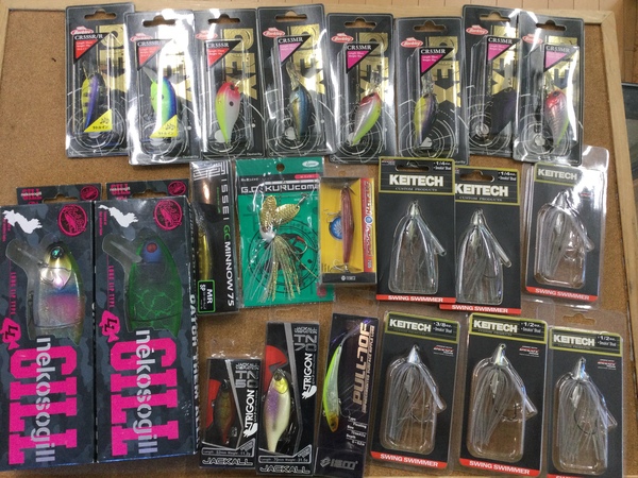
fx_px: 571
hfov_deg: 58.4
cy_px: 239
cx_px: 319
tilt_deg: -79.4
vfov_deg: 45.4
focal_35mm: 31
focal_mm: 3.3
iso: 40
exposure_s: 1/30
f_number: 2.4
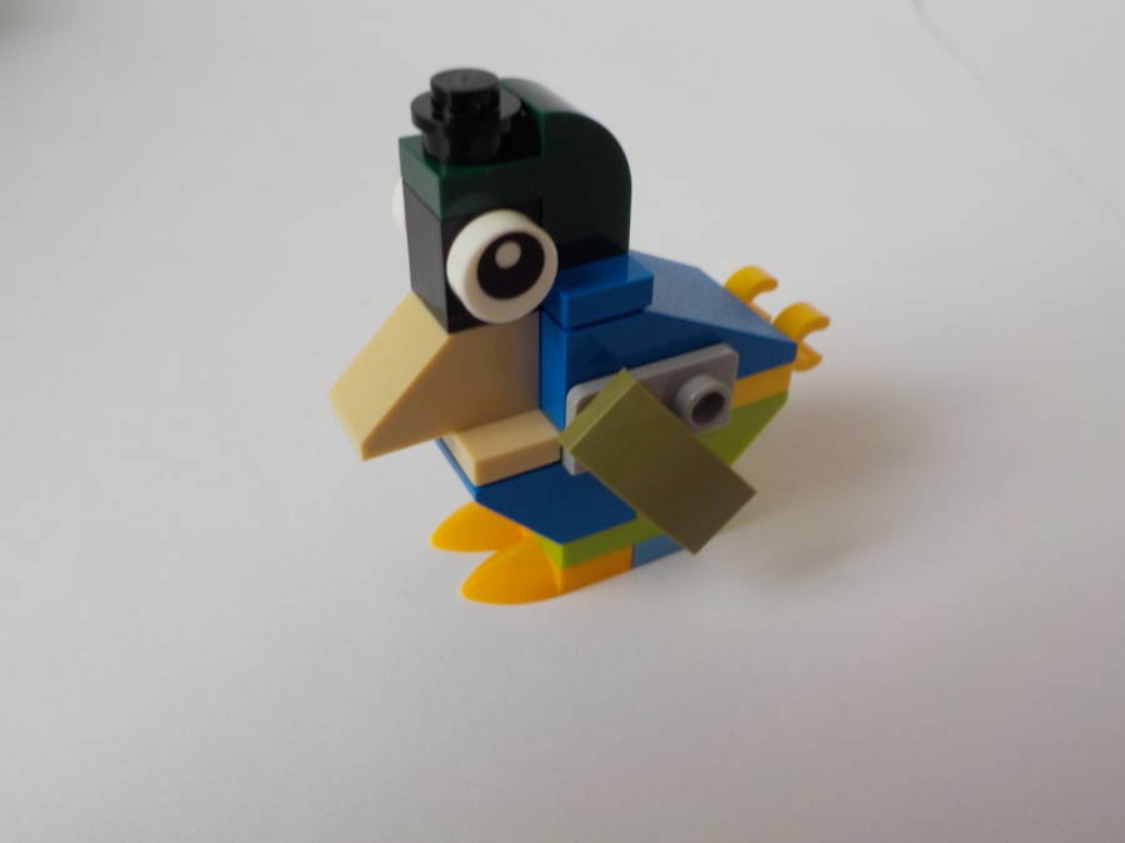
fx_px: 975
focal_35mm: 30
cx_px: 562
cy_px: 422
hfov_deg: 60.0
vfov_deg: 46.8
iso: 140
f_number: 3.3
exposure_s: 1/30
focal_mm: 4.1
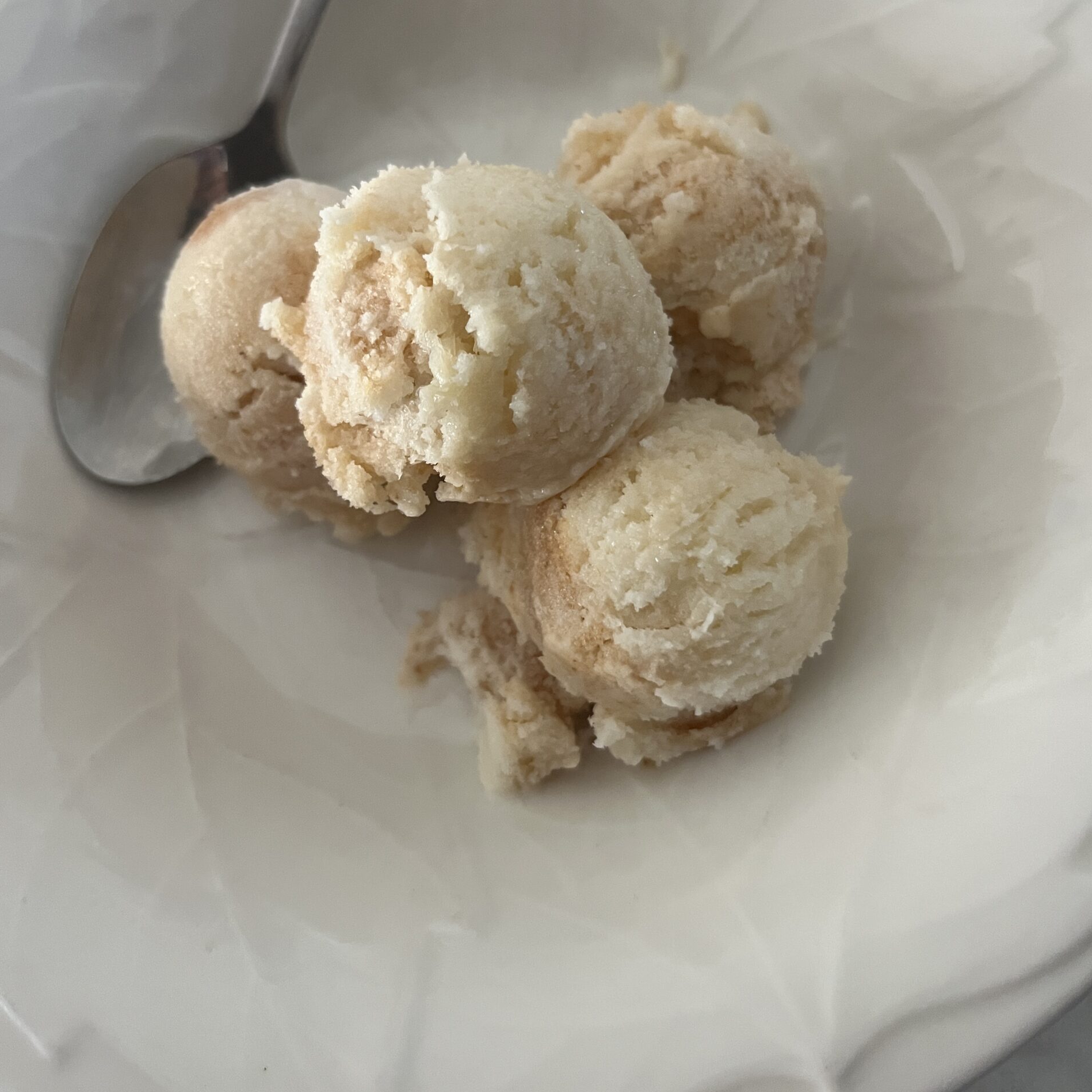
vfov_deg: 52.1
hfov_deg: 52.5
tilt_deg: -65.7
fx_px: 1106
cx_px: 551
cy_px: 432
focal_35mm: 31
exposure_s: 1/60
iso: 400
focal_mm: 5.1
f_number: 1.6
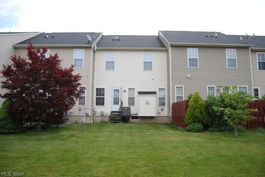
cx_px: 132
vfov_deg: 48.1
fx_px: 199
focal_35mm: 27
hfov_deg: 67.3
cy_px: 88
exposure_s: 1/500
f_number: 3.5
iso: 100
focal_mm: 18
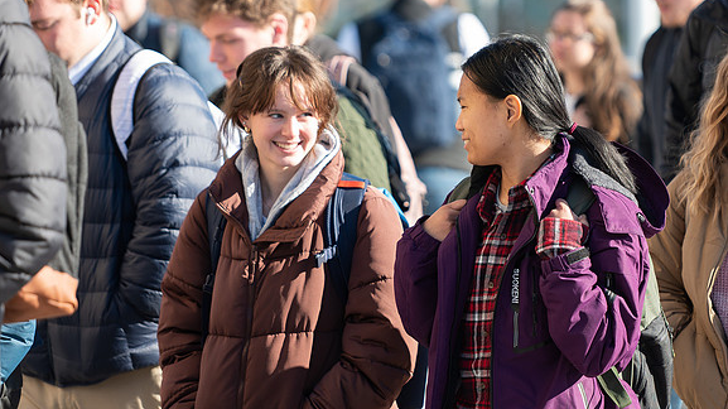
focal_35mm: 270
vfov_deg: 4.5
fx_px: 5210
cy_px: 202
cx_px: 477
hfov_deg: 8.0
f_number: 5.6
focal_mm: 150
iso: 80
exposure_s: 1/500
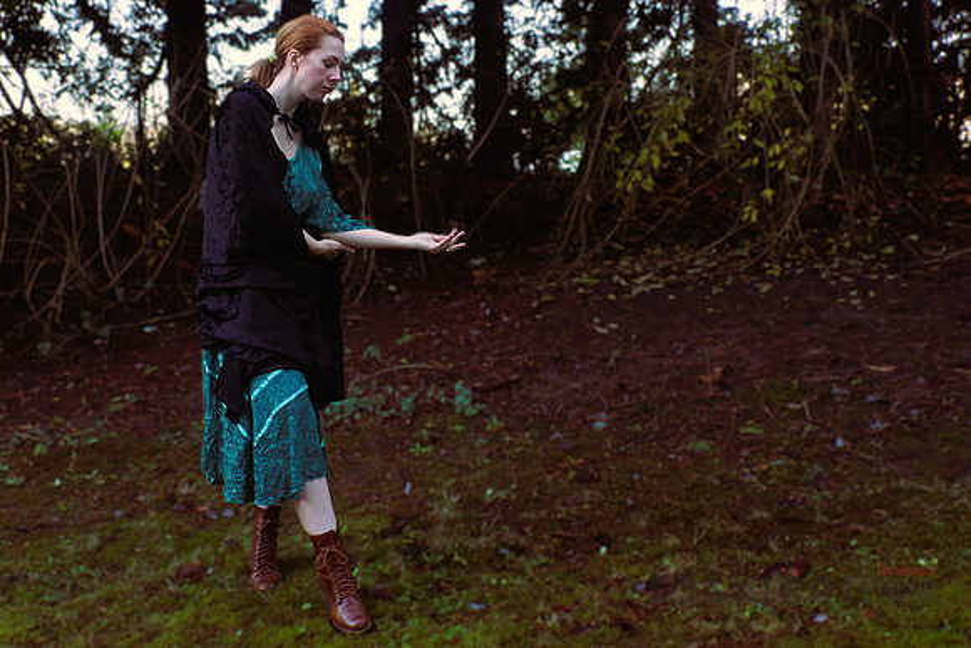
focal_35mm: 36
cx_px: 486
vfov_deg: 36.9
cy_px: 324
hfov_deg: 53.1
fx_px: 971
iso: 400
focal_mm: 24
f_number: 5.6
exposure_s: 1/80
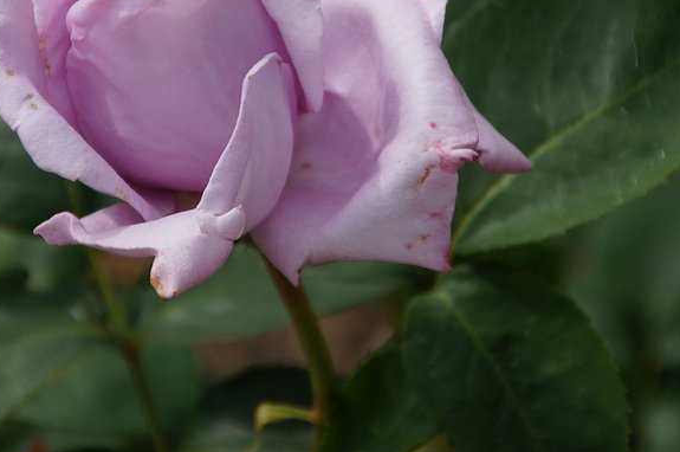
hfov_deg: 3.1
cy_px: 109
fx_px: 12603
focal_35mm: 668
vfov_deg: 2.1
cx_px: 266
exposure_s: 1/400
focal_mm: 250
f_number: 7.1
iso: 100
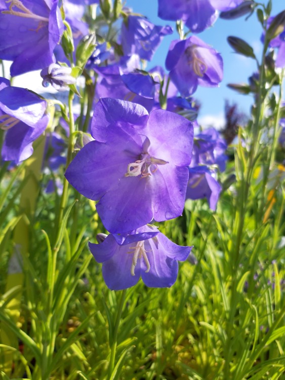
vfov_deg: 65.3
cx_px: 142
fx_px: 296
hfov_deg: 51.4
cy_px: 190
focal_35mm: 27
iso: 40
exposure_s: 1/775
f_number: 1.7
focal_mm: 3.93
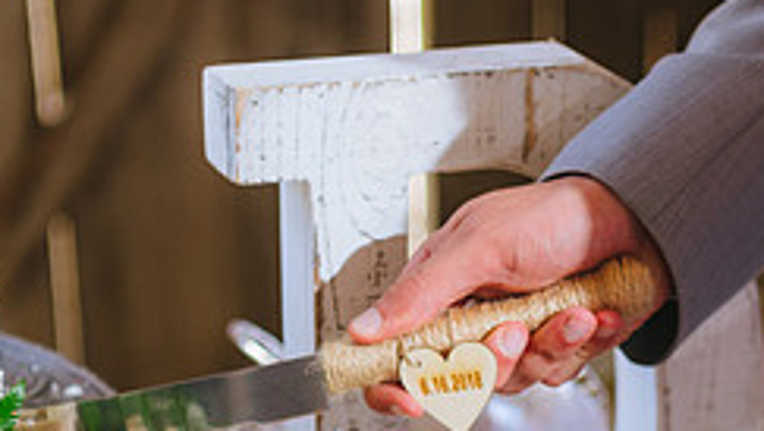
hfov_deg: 16.5
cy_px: 338
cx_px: 440
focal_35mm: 130
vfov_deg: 9.3
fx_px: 2635
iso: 250
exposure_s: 1/160
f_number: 2.8
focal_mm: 52
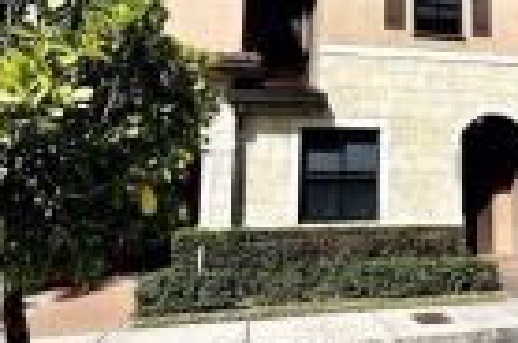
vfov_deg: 33.7
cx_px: 477
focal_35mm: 39
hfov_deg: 44.6
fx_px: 560
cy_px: 112
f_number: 1.8
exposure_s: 1/3534
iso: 40
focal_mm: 1.57
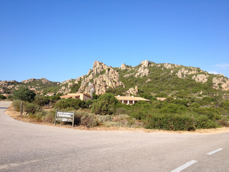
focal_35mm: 35
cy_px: 86
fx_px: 232
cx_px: 114
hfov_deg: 52.6
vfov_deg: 40.7
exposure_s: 1/1381
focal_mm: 4.28
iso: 50
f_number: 2.4
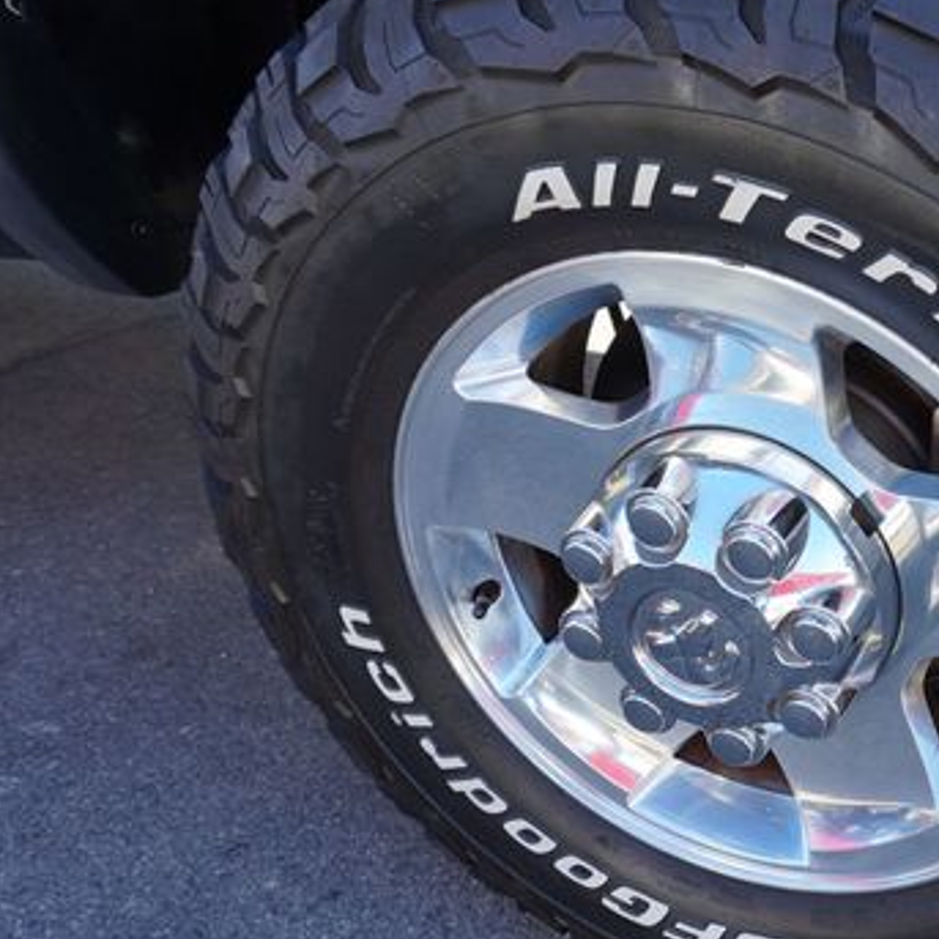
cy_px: 496
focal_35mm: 38
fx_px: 1166
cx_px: 810
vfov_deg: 43.8
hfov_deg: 41.1
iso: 100
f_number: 4.5
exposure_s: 1/60
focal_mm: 16
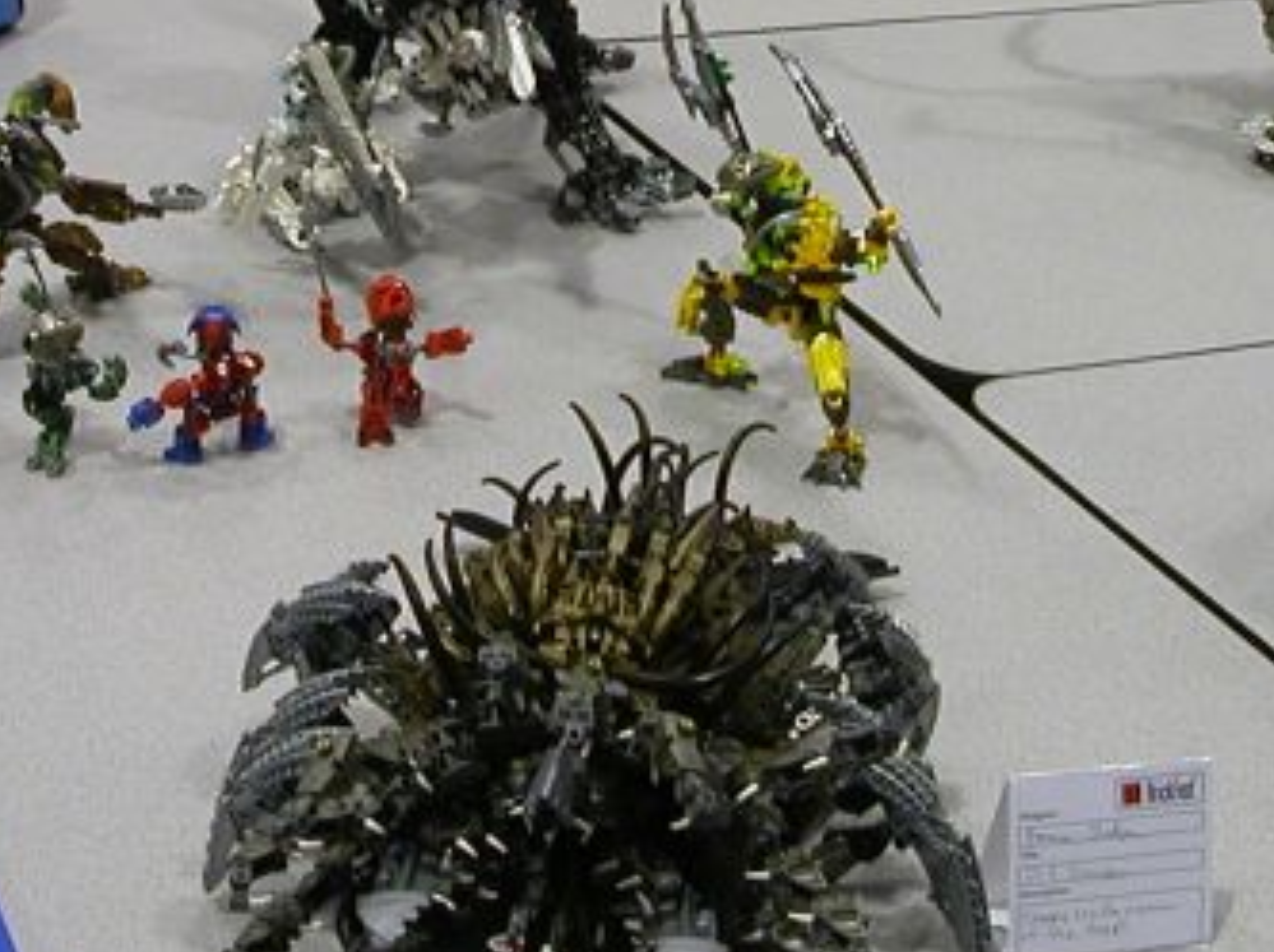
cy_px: 130
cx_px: 574
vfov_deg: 16.4
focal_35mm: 89
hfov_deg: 22.0
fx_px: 3272
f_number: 2.7
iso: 100
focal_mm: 5.6
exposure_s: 1/23.2
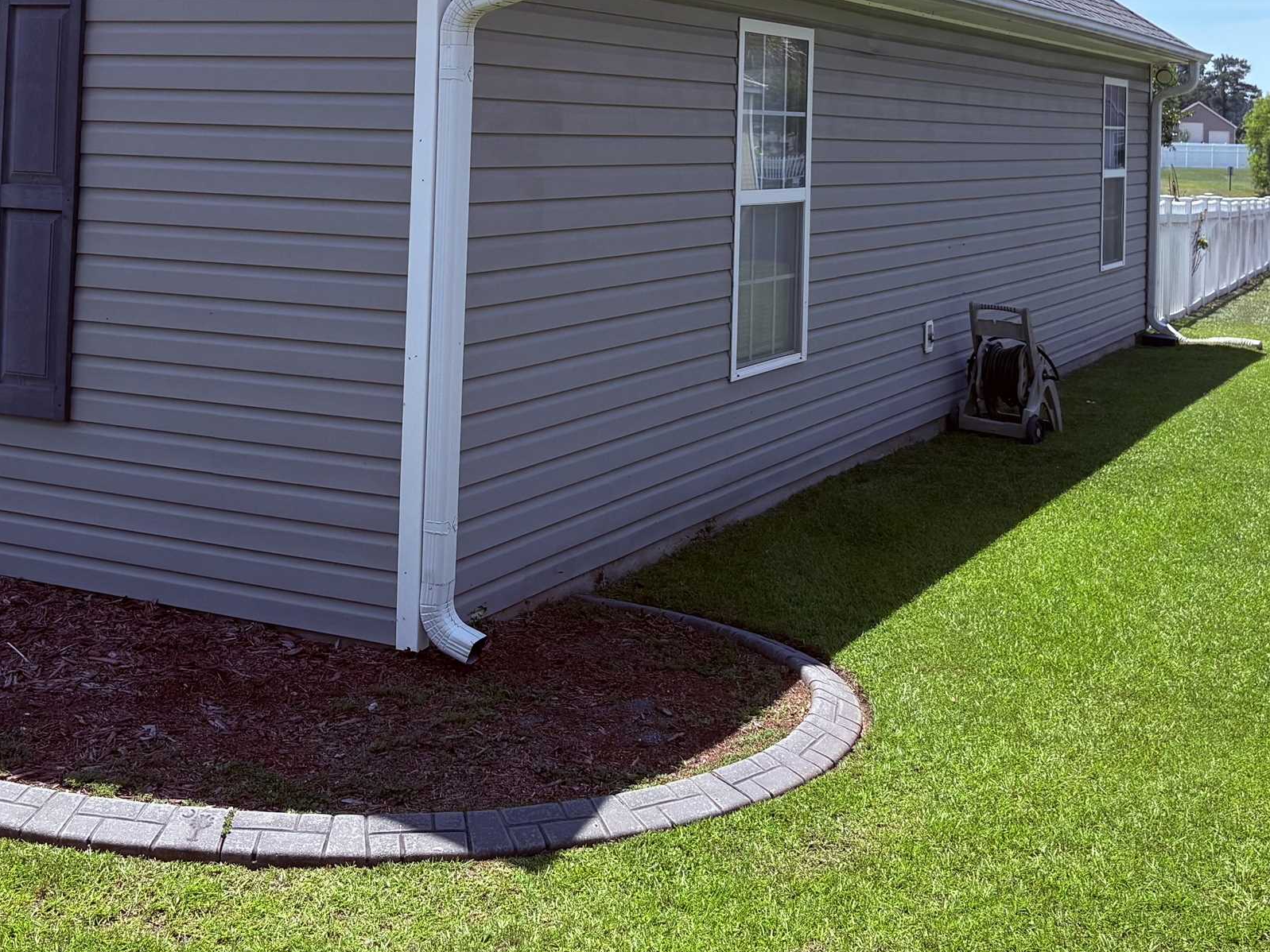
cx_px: 622
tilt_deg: +3.0
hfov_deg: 38.2
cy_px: 48
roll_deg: -1.4
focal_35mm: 50
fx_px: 1835
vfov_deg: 27.8
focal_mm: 5.96
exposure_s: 1/3831
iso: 50
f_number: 1.6
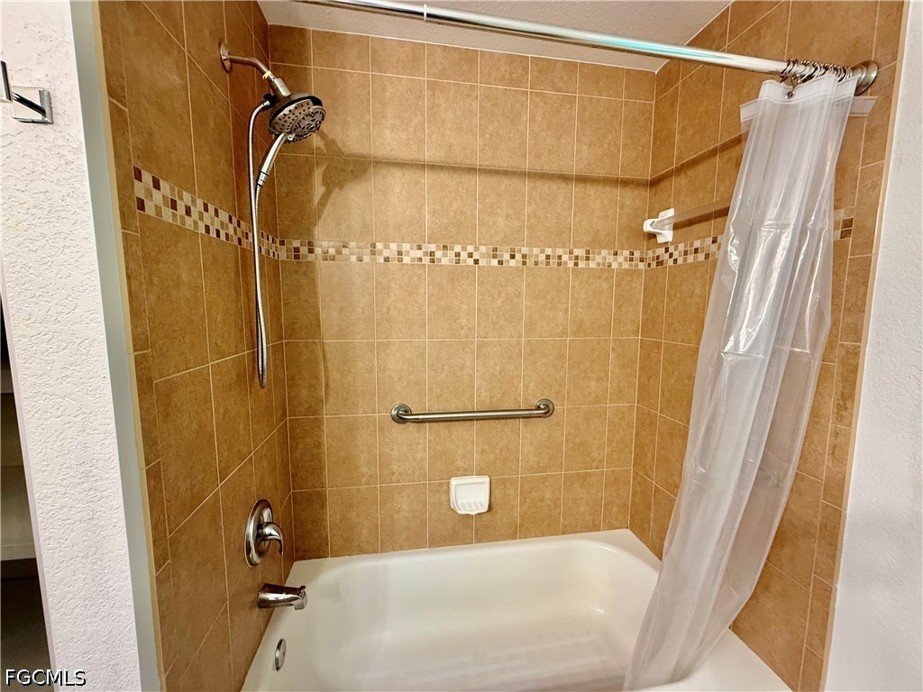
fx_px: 373
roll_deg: -0.3
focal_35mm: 14
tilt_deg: -6.2
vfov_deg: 85.7
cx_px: 462
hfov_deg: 102.1
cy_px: 346
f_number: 2.2
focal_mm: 2.22
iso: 320
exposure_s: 1/60
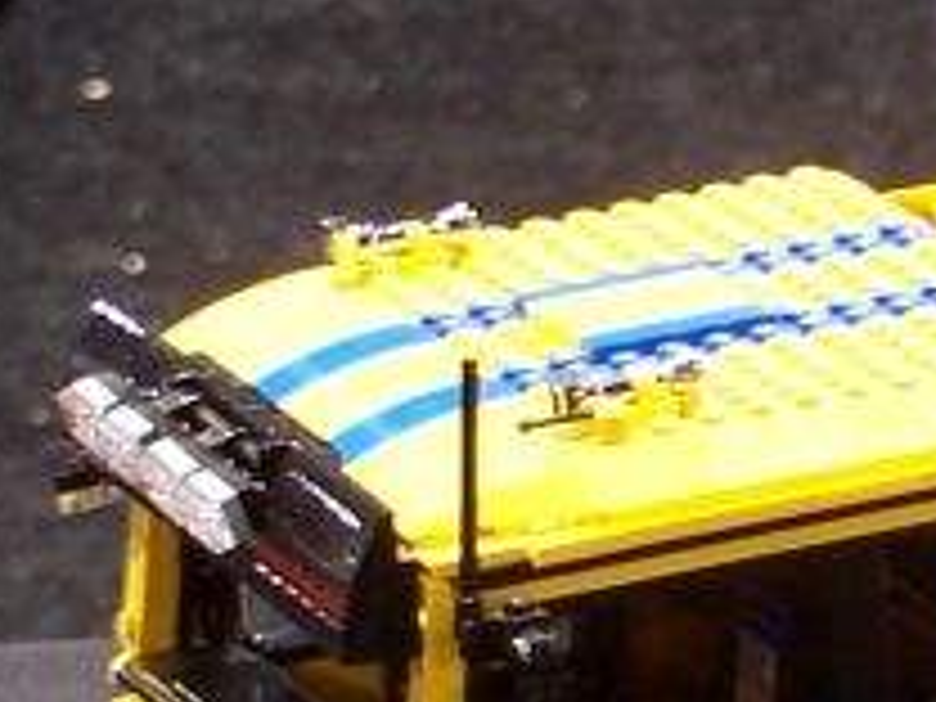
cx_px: 2056
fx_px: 10005
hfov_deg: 5.2
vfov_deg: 4.0
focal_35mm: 370
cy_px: 706
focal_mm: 12.4
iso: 80
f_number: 3.2
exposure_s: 1/2
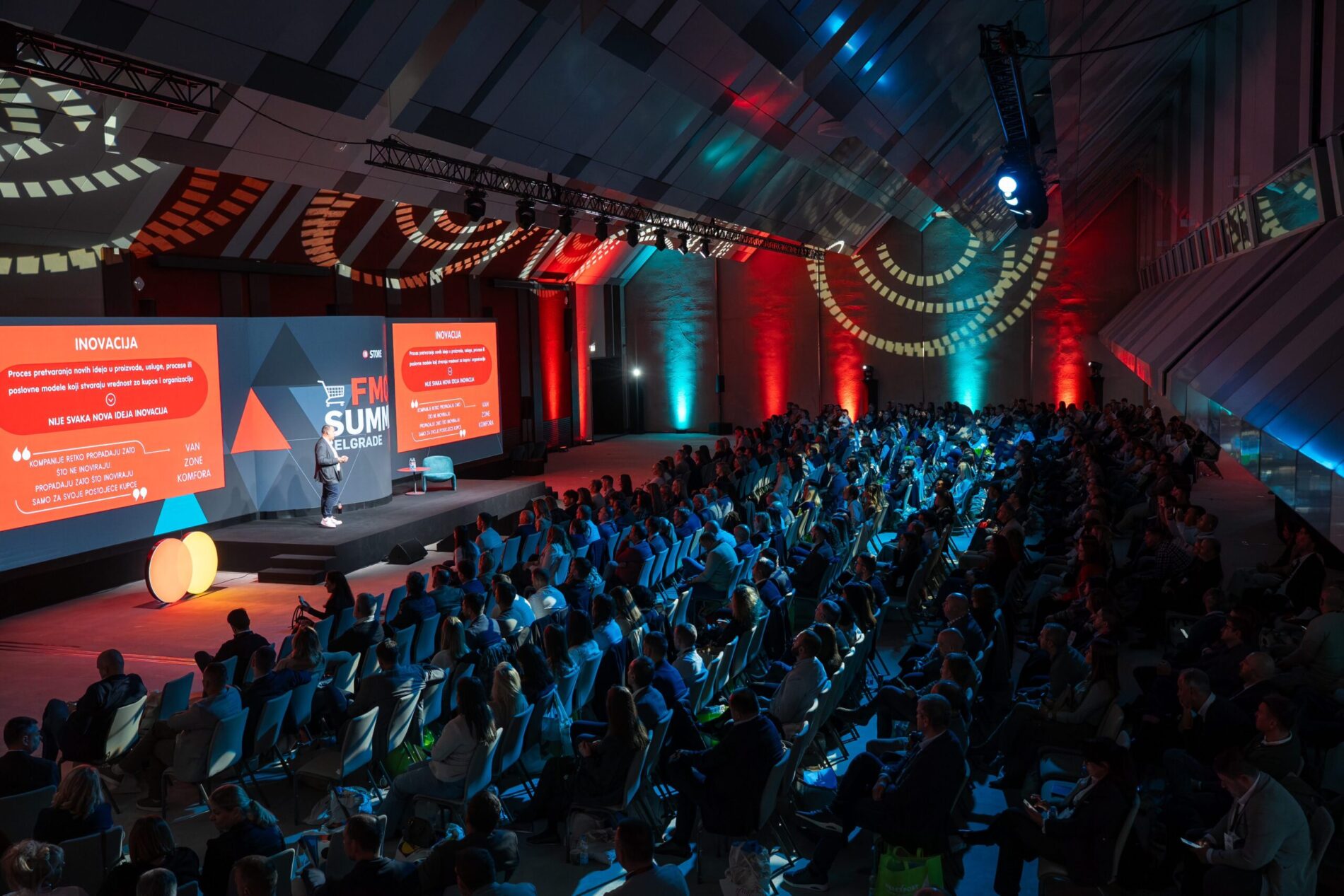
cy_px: 448
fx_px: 1213
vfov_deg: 40.5
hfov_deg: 58.0
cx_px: 672
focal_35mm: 32
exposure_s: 1/200
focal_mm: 32.5
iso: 2000
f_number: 4.5
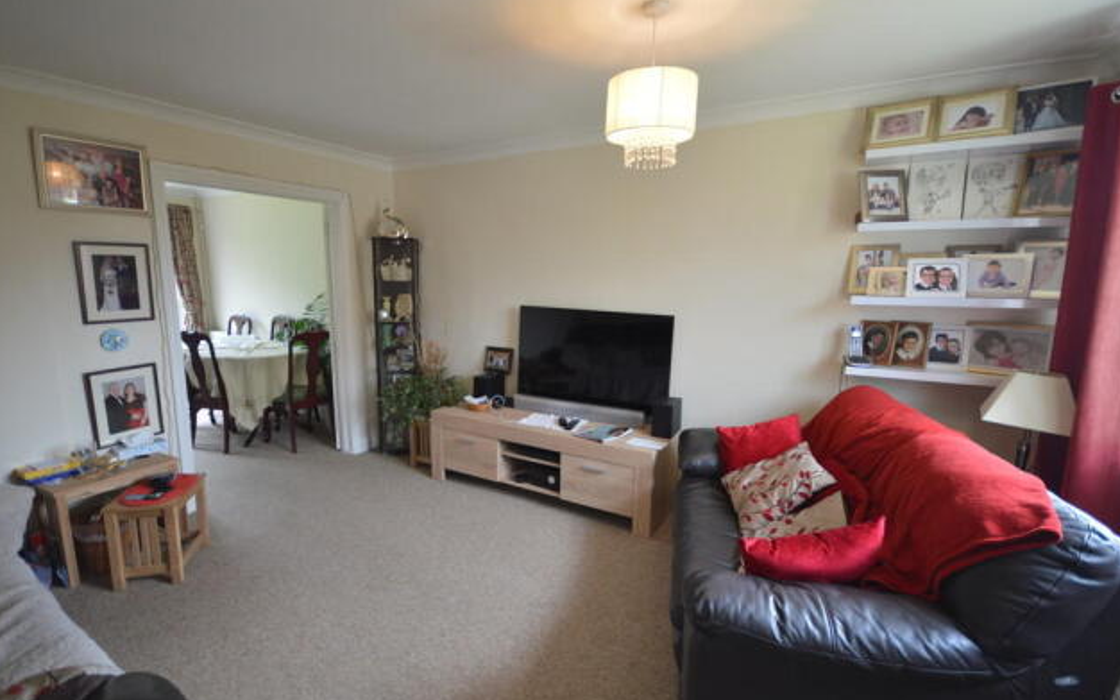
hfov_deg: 97.8
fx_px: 488
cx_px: 540
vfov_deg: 71.2
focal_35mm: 16
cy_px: 354
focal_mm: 10
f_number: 4
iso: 400
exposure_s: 1/40
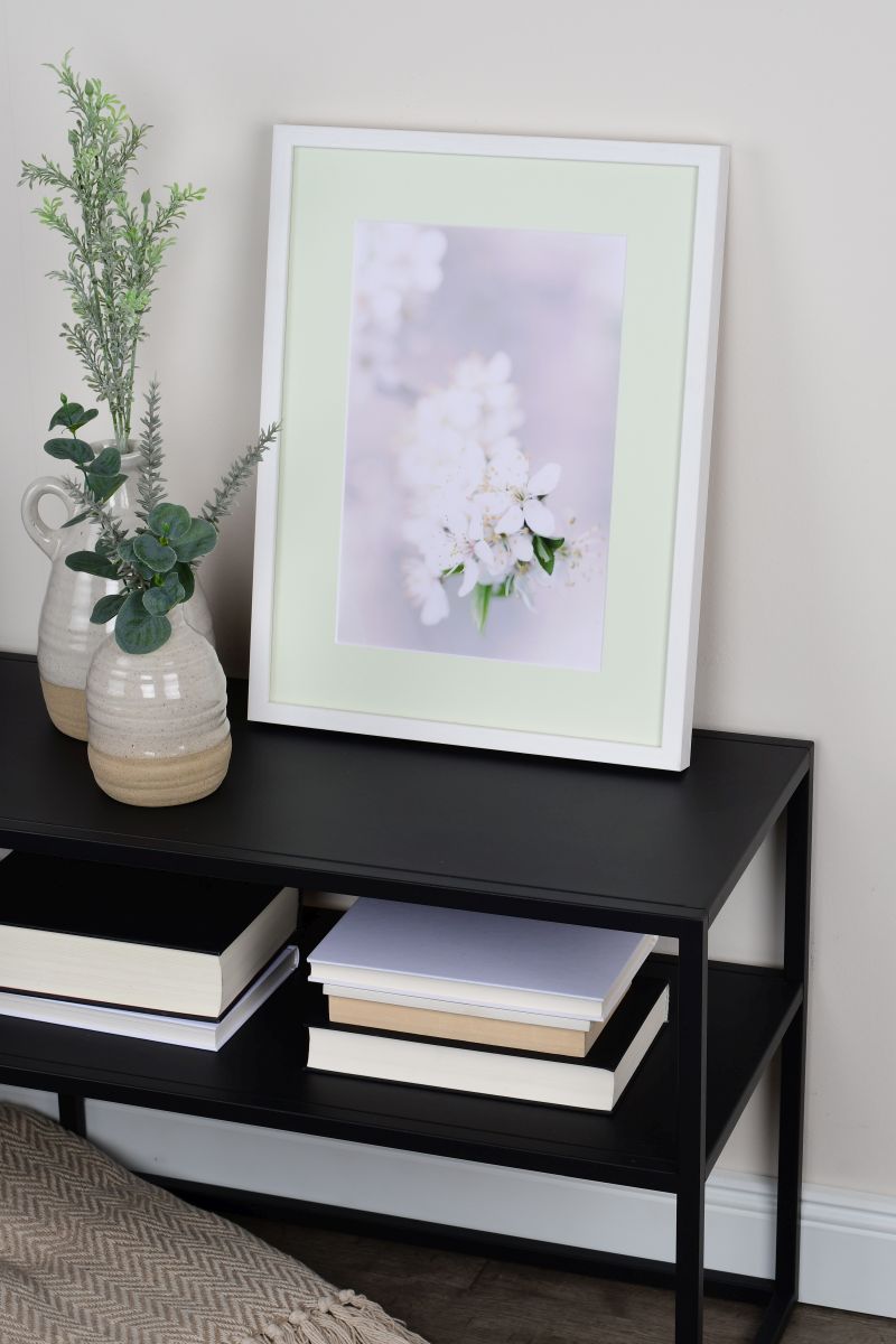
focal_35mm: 75
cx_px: 448
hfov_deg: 18.2
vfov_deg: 27.0
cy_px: 672
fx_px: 2800
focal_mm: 50
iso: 400
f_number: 10
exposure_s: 1/80
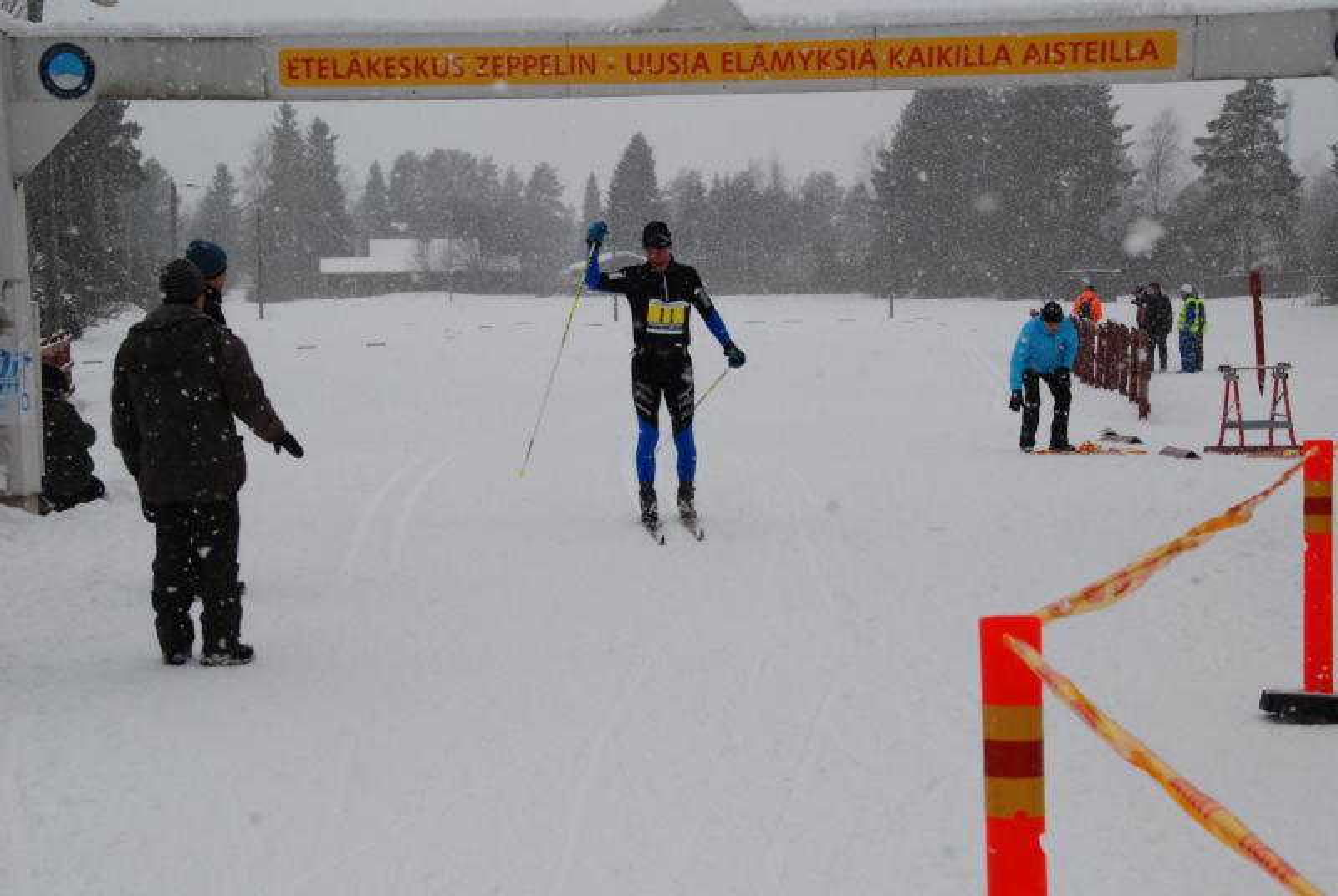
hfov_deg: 26.0
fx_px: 2903
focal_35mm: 78
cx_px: 669
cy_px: 448
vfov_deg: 17.6
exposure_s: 1/640
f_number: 13
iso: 800
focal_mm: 52
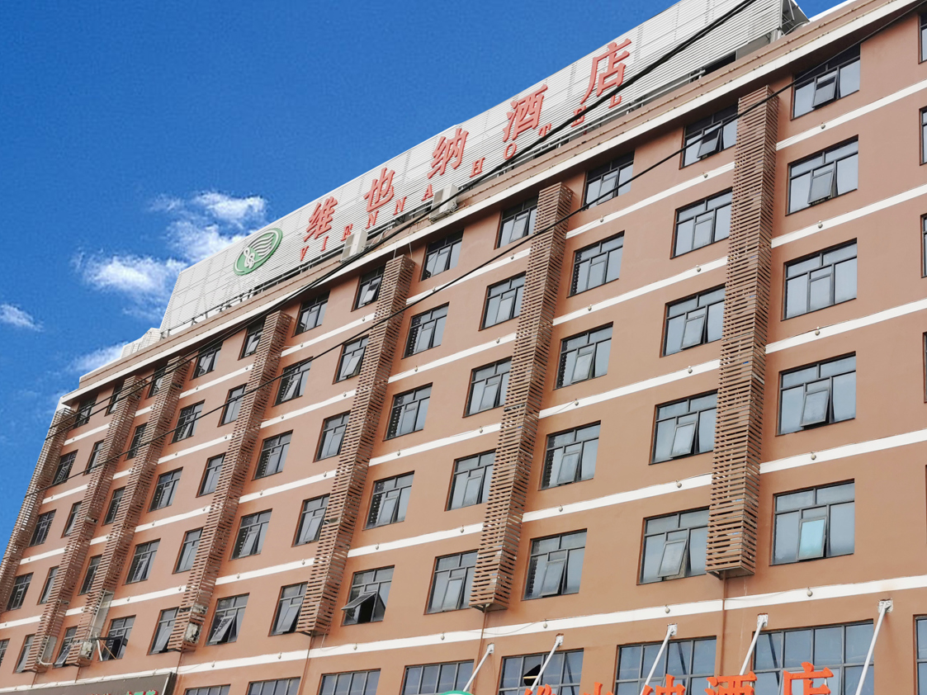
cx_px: 600
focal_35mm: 40
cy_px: 432
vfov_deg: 35.8
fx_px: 1071
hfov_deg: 46.2
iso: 50
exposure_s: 1/1894
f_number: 1.6
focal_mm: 5.56
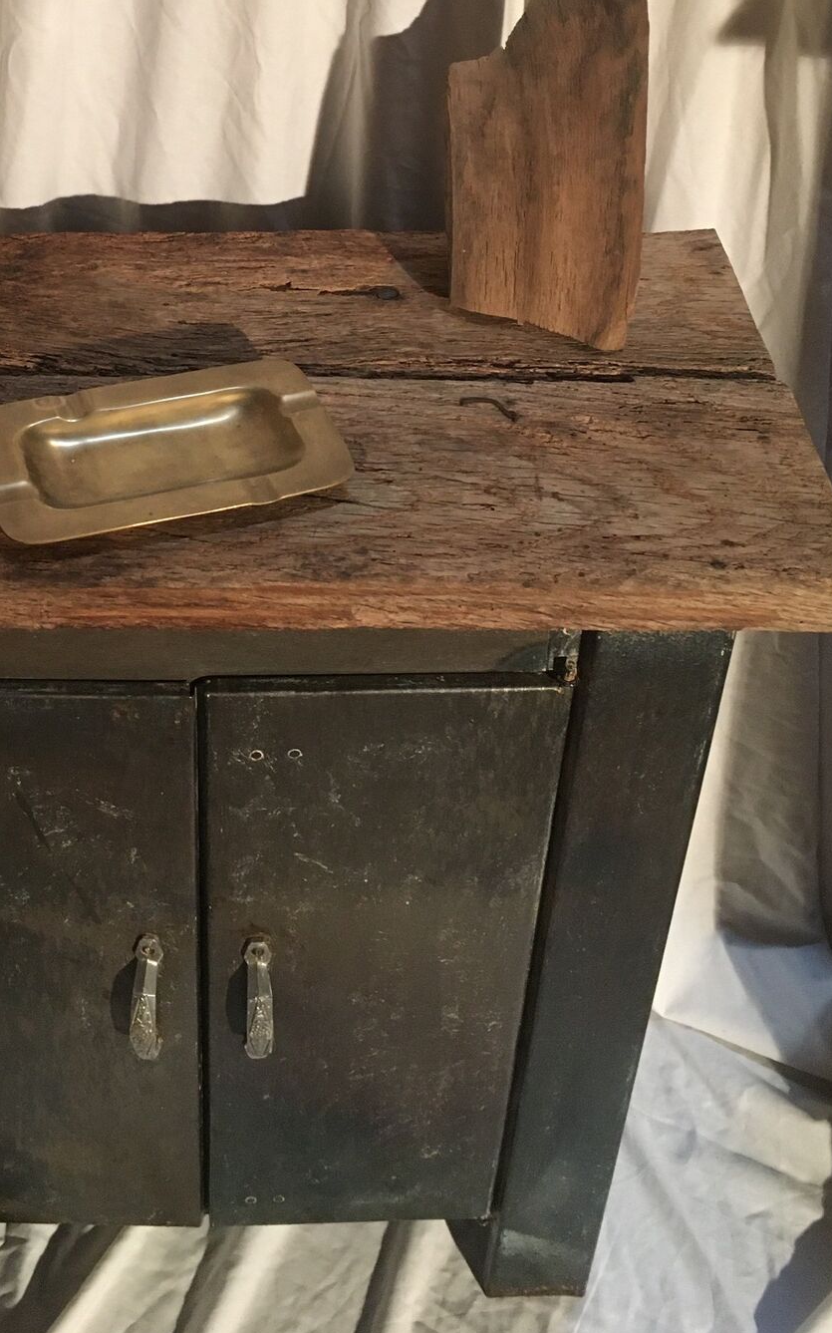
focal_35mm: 46
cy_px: 357
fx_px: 1670
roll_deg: +0.4
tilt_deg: -33.7
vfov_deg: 42.4
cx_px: 219
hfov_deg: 27.6
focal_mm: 4.15
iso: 250
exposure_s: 1/33
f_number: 2.2
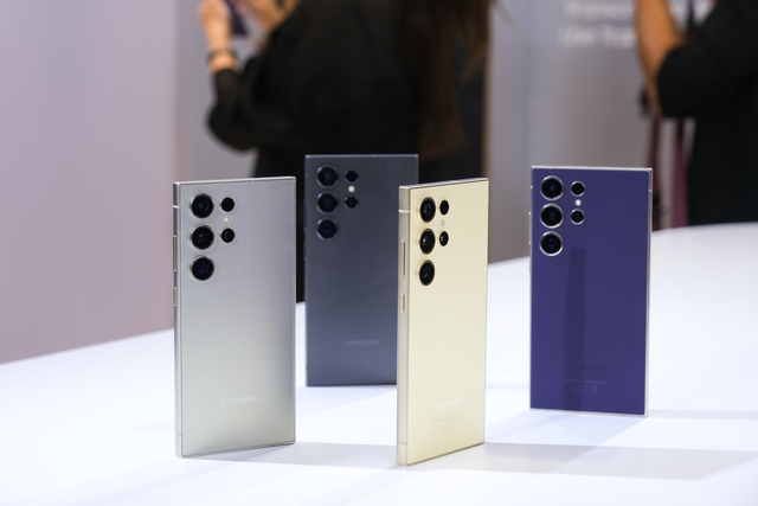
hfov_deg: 24.5
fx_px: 1748
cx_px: 379
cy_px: 253
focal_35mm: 83
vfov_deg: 16.5
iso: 160
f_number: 5.6
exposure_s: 1/20
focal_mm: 55
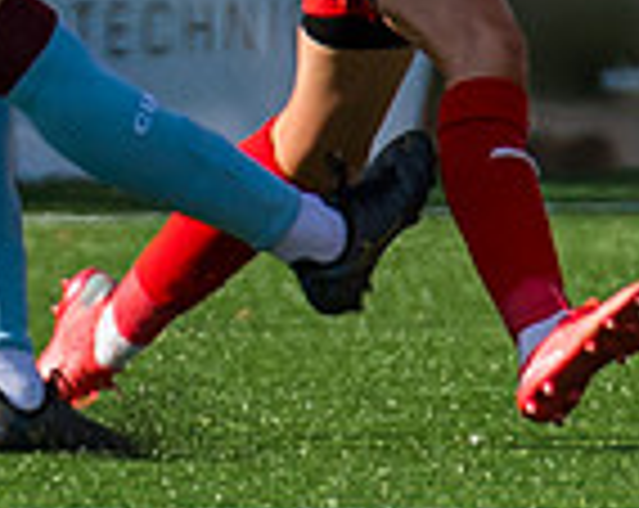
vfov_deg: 0.5
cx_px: -54
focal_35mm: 3096
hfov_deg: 0.6
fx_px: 58431
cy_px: -33
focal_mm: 300
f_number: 4
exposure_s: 1/4000
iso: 400
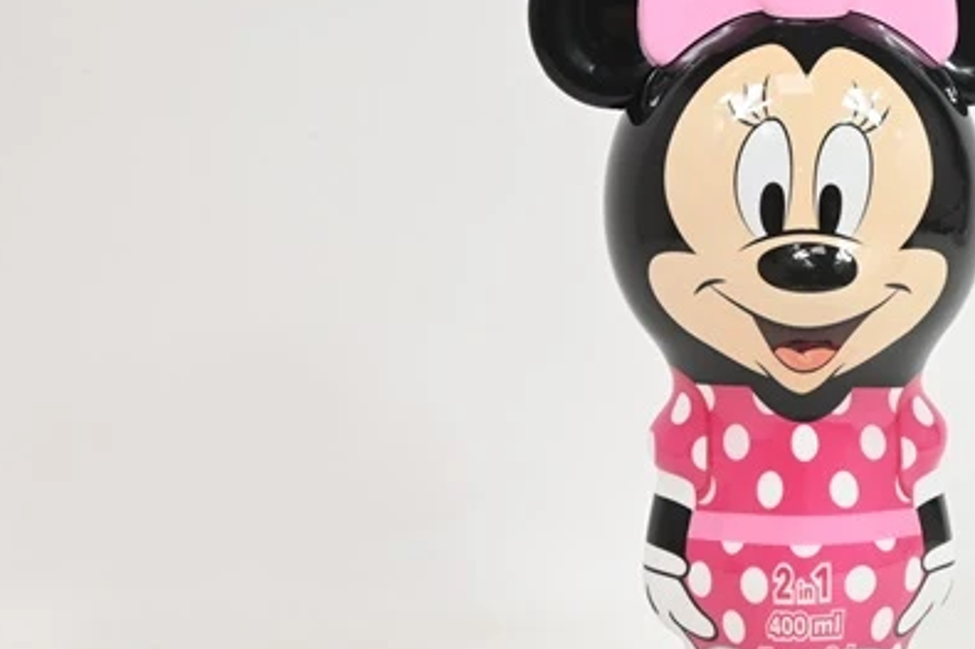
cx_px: 763
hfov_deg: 31.2
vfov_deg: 21.6
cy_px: 323
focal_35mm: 63
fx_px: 1703
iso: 1000
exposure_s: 1/125
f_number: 7.1
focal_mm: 23
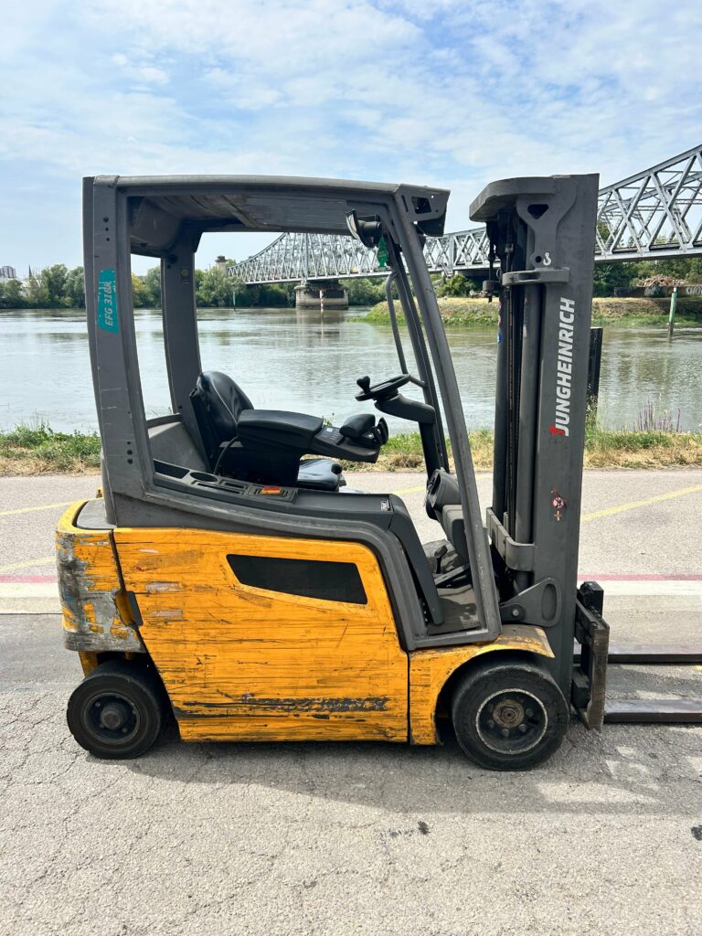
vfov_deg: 67.3
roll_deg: -0.2
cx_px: 351
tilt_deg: -14.4
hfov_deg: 53.1
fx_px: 703
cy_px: 468
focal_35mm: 26
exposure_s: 1/4630
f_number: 1.5
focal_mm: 5.7
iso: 50
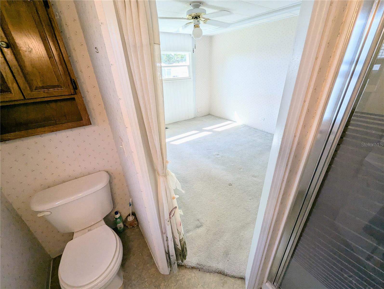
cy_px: 144
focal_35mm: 13
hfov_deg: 106.1
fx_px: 144
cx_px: 192
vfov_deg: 90.1
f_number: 2.2
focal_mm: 1.95
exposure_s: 1/127
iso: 51
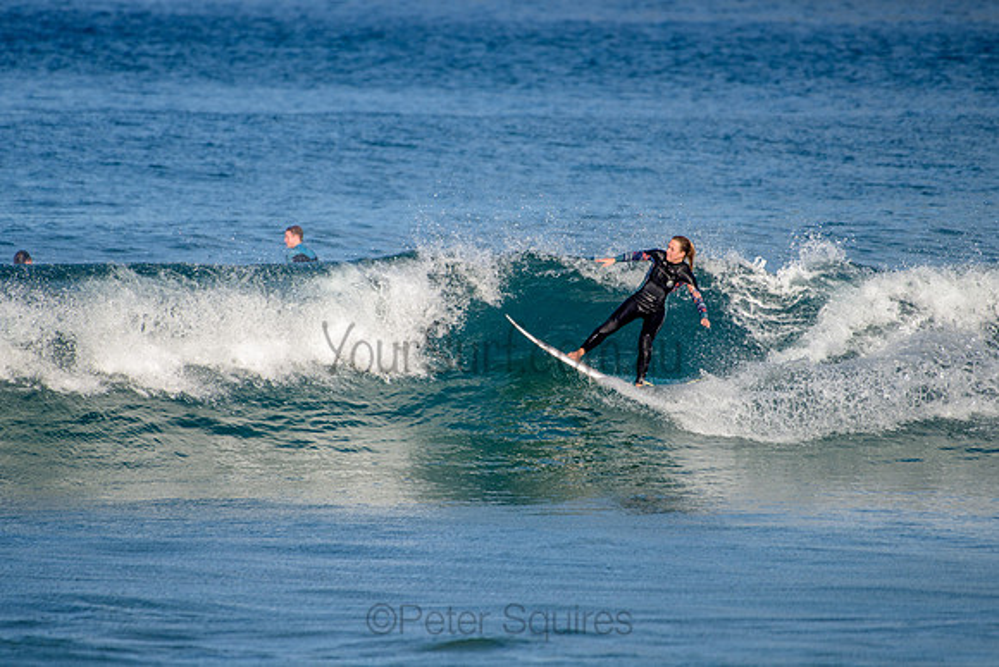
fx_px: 17022
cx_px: 513
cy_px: 324
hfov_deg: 3.4
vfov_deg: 2.2
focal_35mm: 613
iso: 200
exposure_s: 1/2000
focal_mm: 500
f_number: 5.6
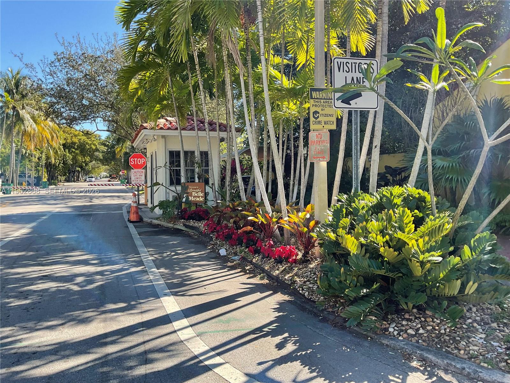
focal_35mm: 29
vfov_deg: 48.2
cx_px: 255
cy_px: 192
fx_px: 427
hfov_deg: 61.7
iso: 16
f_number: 1.8
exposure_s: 1/400
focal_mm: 3
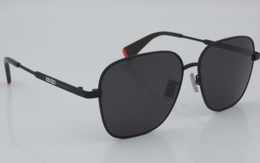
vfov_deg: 16.9
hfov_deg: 26.8
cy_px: 80
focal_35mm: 77
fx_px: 546
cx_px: 130
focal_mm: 50
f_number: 32
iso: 100
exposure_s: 1/4
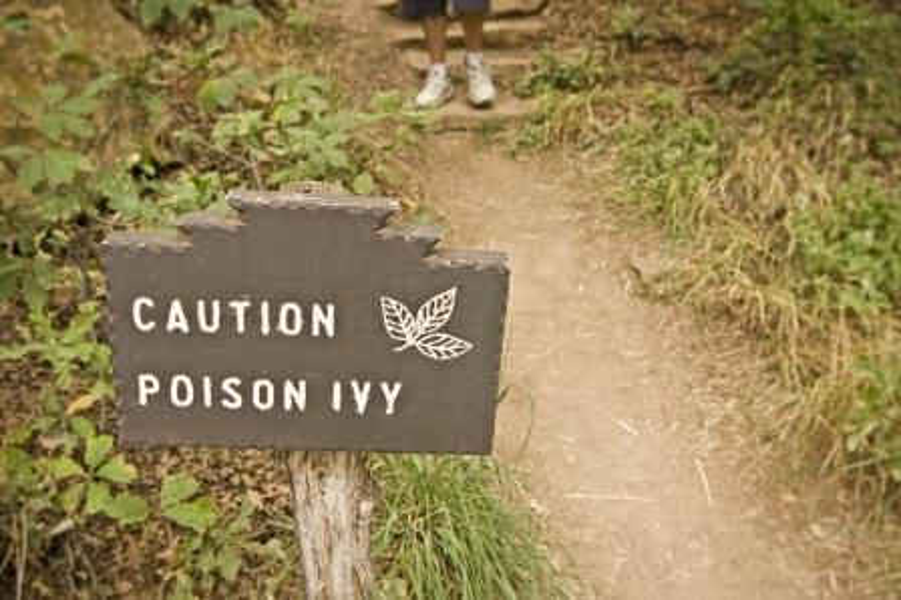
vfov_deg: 36.8
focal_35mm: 36
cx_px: 450
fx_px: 900
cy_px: 300
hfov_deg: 53.2
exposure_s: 1/100
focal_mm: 24
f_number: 6.3
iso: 640
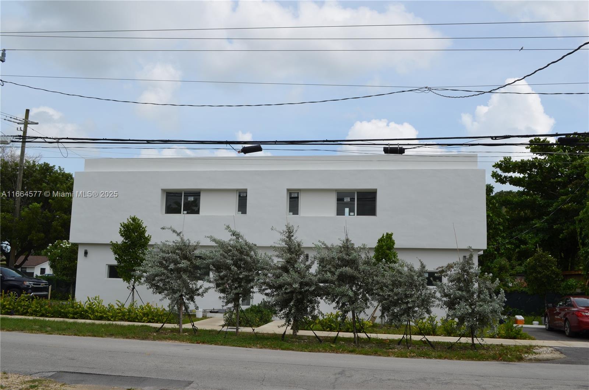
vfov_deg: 36.7
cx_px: 294
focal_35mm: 36
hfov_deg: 53.2
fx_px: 588
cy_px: 195
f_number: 9
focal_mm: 24
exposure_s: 1/320
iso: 100
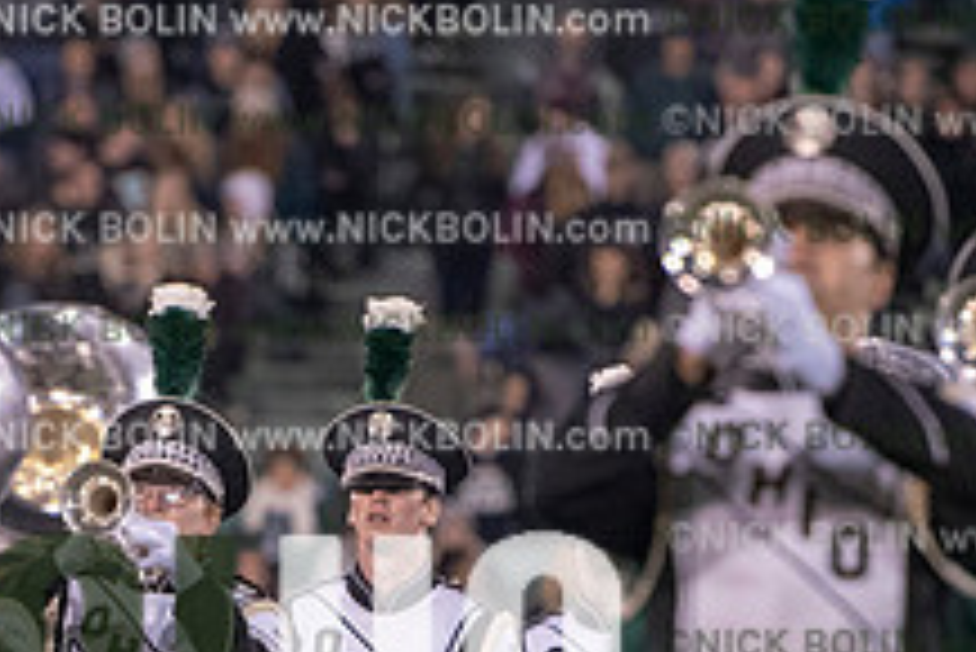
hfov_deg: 4.0
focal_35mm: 521
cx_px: 301
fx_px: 14134
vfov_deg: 2.6
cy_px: 749
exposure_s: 1/1250
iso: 5000
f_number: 3.2
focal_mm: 195
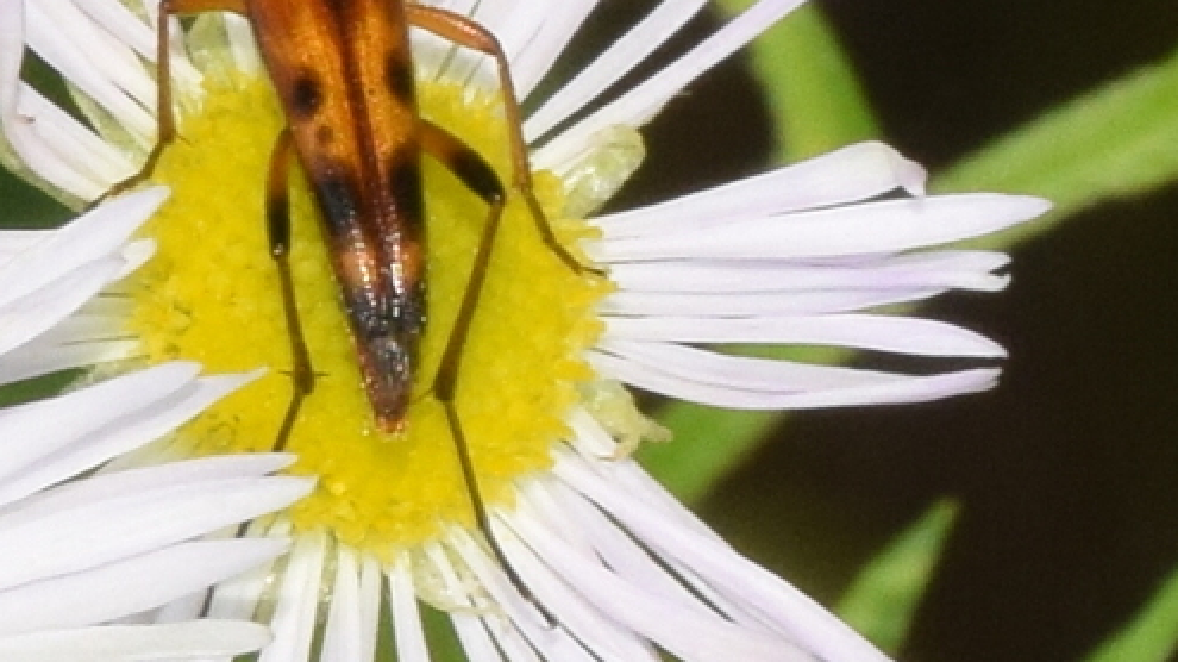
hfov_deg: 5.1
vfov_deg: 2.8
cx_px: 256
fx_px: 13301
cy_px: -19
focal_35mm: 426
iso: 400
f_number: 16
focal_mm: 140
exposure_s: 1/160
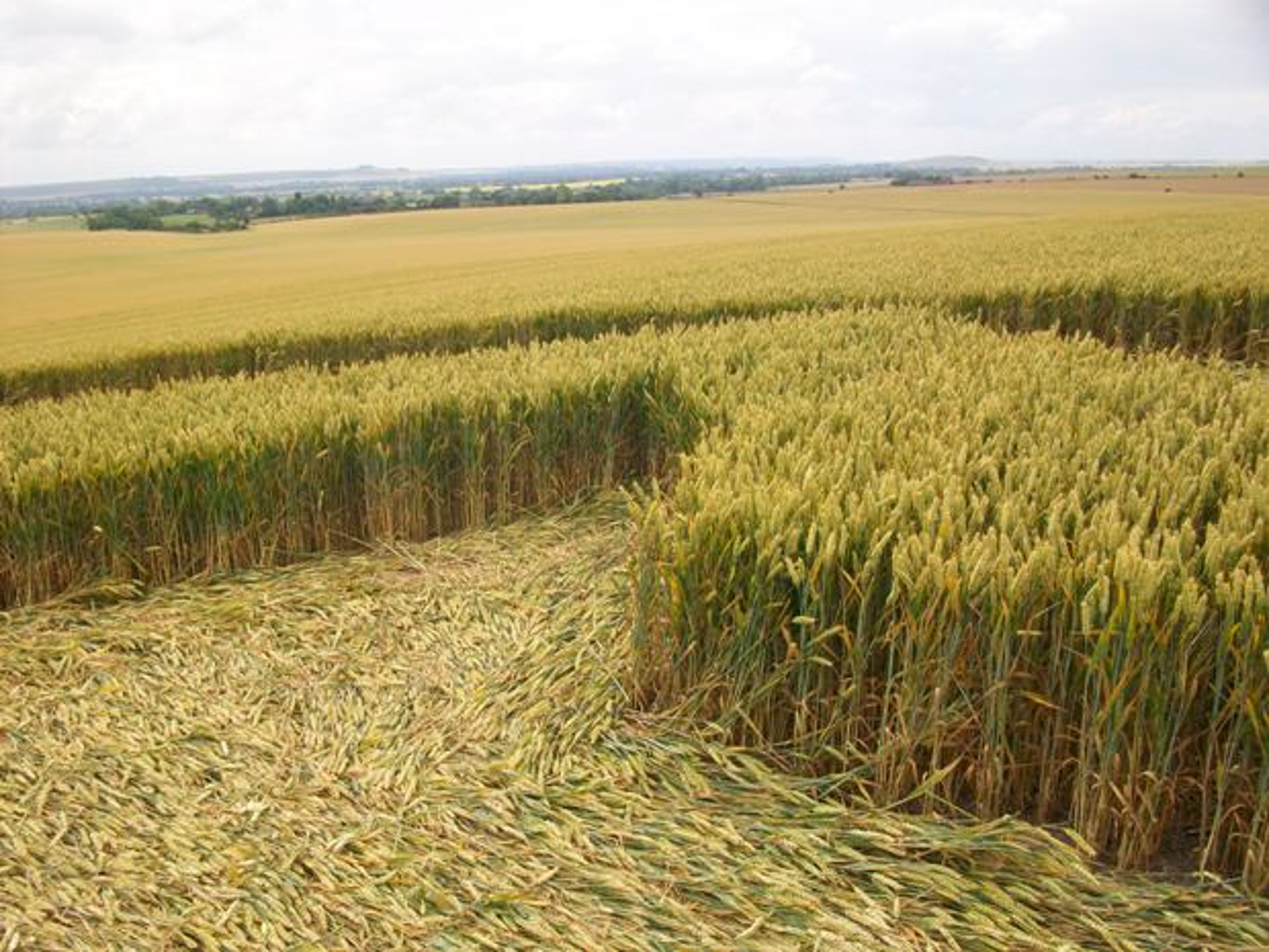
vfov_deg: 44.2
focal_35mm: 32
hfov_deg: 56.8
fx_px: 1173
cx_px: 634
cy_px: 476
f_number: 5.5
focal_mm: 5.7
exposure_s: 1/250
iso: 64
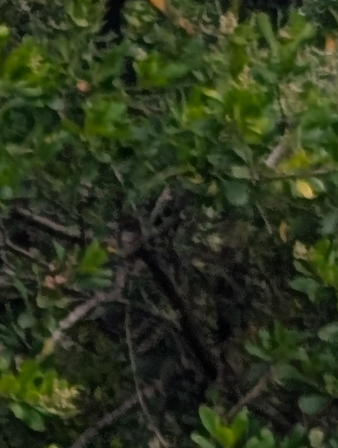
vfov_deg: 5.5
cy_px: 589
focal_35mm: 355
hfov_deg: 4.1
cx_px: -608
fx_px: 4610
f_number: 1.68
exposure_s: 1/749
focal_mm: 6.9
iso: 22
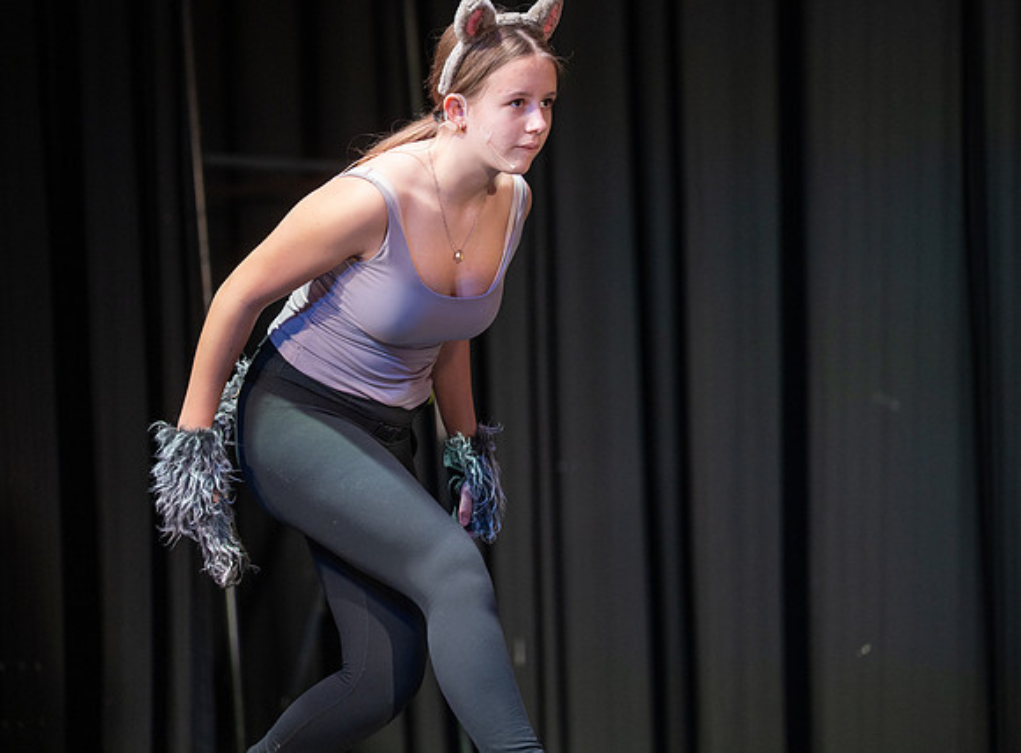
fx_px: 7102
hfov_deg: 8.2
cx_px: 493
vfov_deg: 6.1
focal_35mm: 242
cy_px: 341
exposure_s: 1/320
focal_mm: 200
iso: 1100
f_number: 2.8
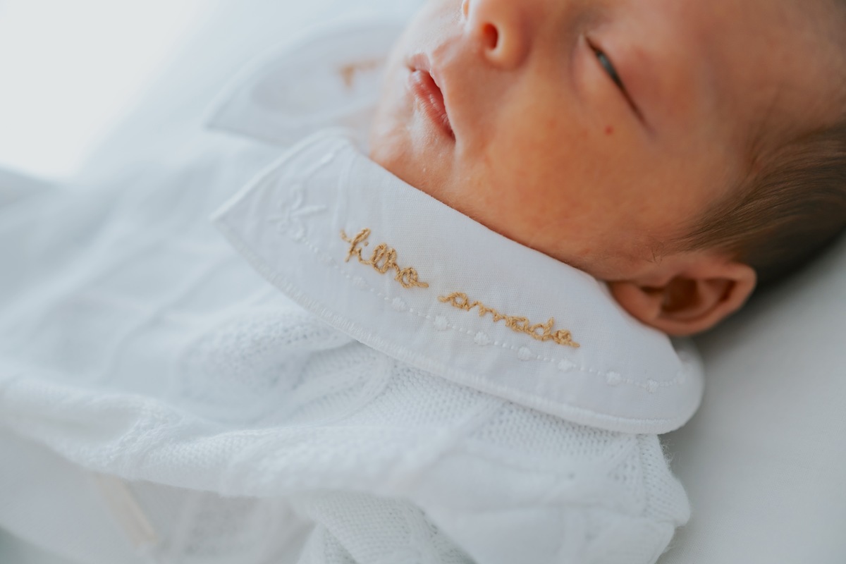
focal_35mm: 35
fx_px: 822
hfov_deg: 54.4
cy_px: 282
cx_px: 423
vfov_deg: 37.9
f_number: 2.2
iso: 1000
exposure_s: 1/200
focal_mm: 35
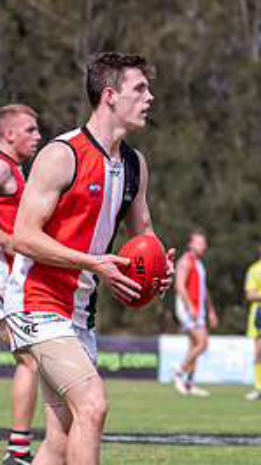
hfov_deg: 2.4
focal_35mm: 510
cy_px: 390
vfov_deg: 4.2
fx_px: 6295
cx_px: 167
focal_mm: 150
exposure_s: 1/2000
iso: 800
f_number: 6.3
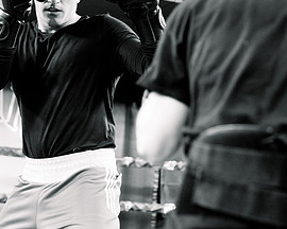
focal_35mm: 101
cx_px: 148
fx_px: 858
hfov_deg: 19.0
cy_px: 108
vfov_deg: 15.2
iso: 4000
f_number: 2.5
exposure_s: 1/320
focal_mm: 50
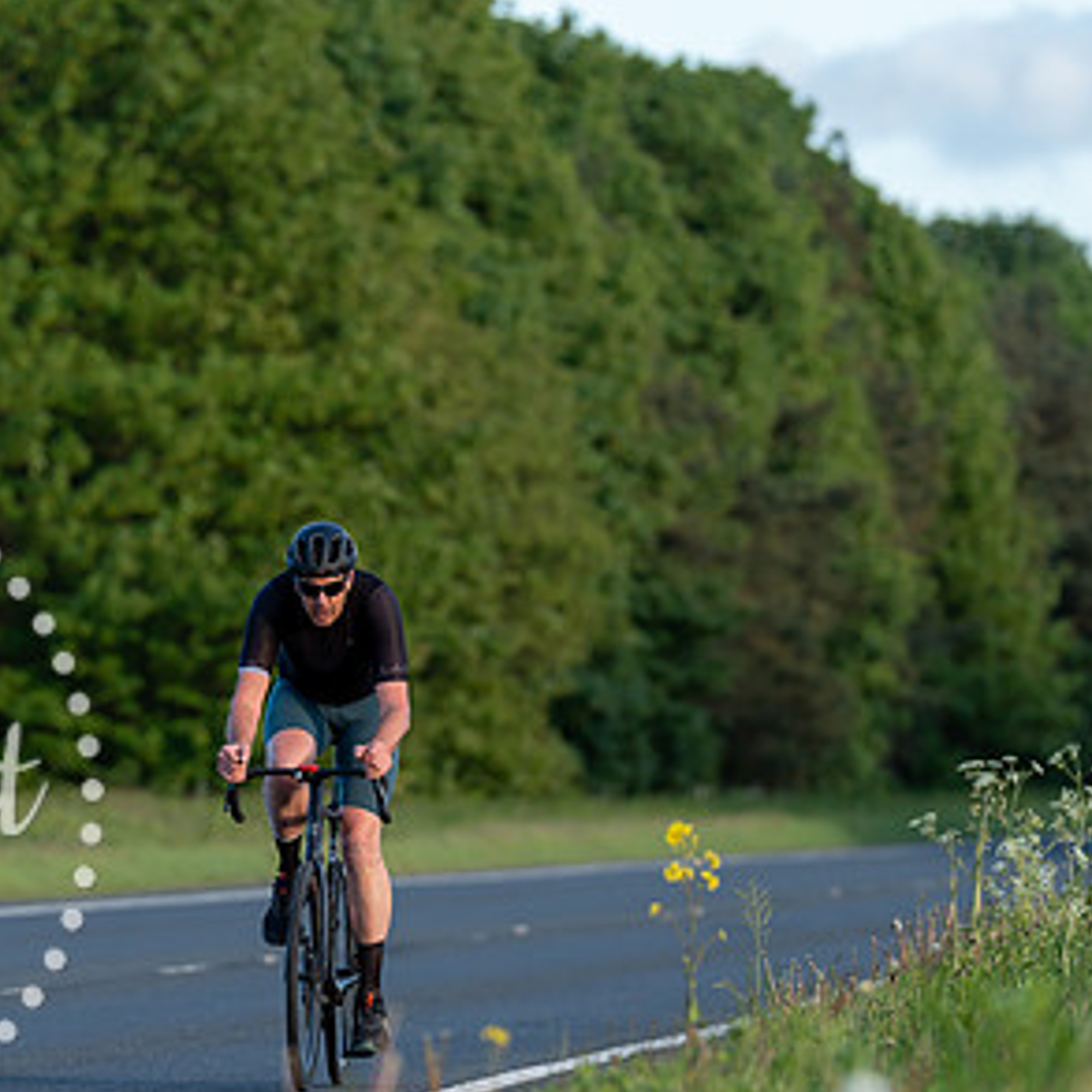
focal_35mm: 337
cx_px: 332
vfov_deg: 5.2
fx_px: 12028
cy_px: 606
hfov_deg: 5.2
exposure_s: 1/1000
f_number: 3.5
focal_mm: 200
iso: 640
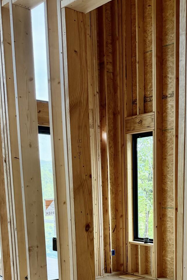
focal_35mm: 52
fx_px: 405
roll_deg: +0.4
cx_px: 139
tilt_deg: -12.4
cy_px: 262
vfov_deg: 35.5
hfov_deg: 25.7
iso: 200
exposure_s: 1/155
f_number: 1.78
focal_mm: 6.76
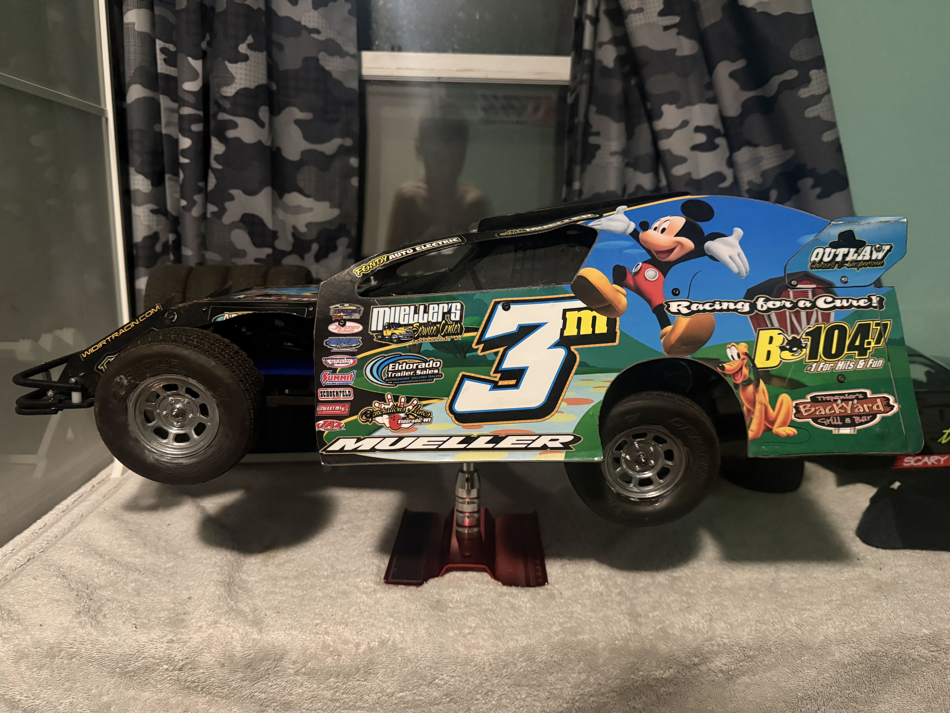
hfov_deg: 71.6
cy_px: 356
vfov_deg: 56.8
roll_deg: -0.9
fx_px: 659
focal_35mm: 24
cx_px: 475
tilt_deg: -9.8
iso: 1000
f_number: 1.78
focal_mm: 6.76
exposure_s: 1/30
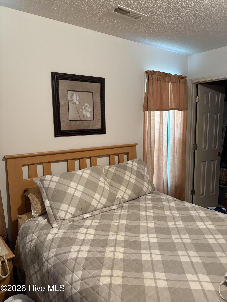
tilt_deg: -7.9
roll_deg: -0.2
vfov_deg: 67.3
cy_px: 151
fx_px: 227
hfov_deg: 53.1
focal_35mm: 26
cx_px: 114
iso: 320
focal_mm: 5.96
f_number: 1.6
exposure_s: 1/40
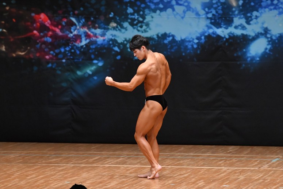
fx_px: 2121
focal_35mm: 270
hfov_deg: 7.6
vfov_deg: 5.1
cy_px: 94
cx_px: 142
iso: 6400
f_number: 5.6
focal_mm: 180
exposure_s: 1/400
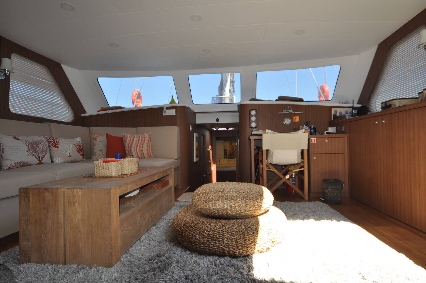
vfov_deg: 67.3
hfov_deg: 90.1
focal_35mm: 18
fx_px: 213
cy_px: 142
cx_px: 213
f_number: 4.5
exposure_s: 1/200
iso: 400
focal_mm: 12
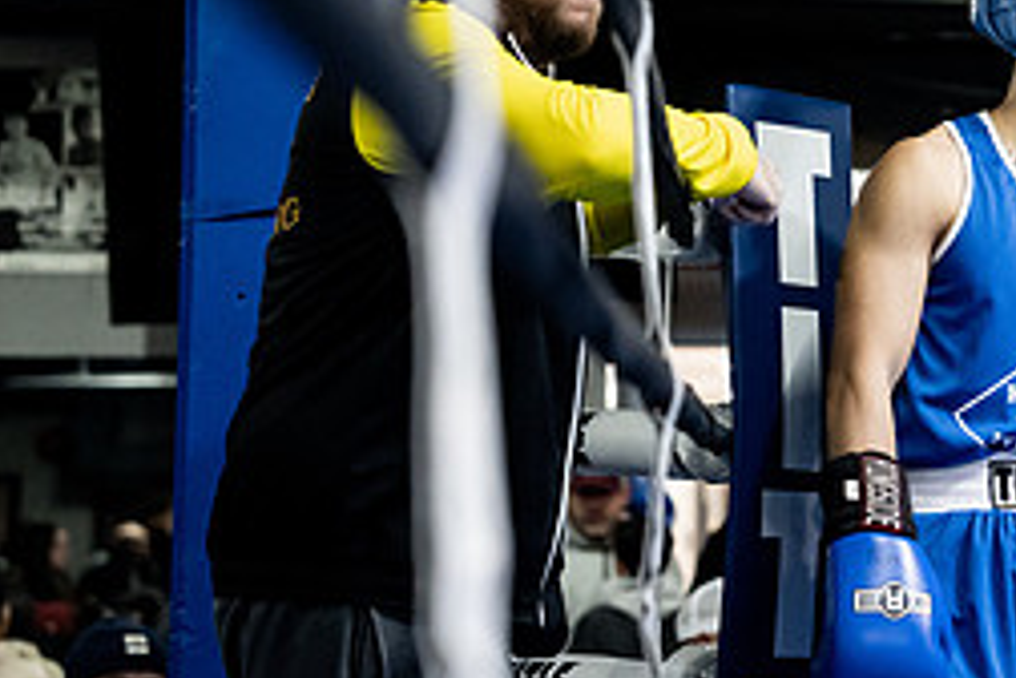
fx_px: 4543
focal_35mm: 161
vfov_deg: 8.5
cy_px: 244
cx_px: 1101
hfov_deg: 12.6
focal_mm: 70
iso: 8000
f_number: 2.8
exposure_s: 1/1000
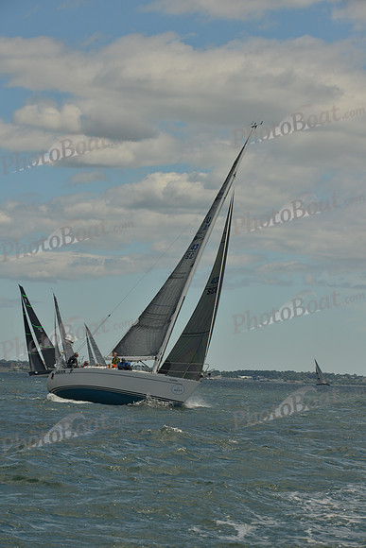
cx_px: 183
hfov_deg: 11.0
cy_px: 274
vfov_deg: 16.4
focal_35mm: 125
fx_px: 1905
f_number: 10
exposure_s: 1/800
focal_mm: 125
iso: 400
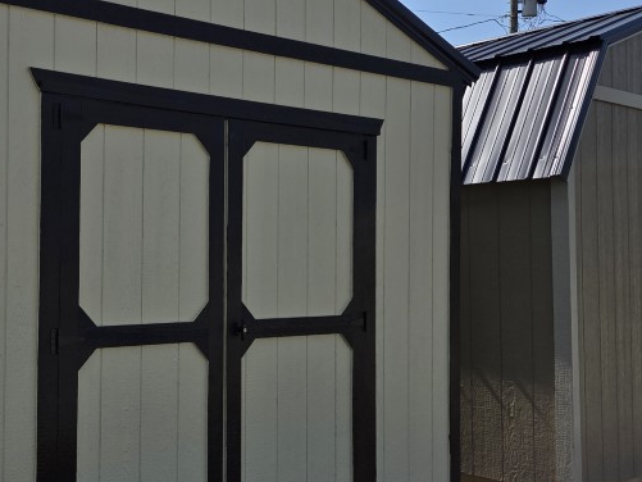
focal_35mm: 47
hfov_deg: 38.6
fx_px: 872
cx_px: 110
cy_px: 246
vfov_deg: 30.9
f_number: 1.8
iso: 80
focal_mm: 5.4
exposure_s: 1/5129
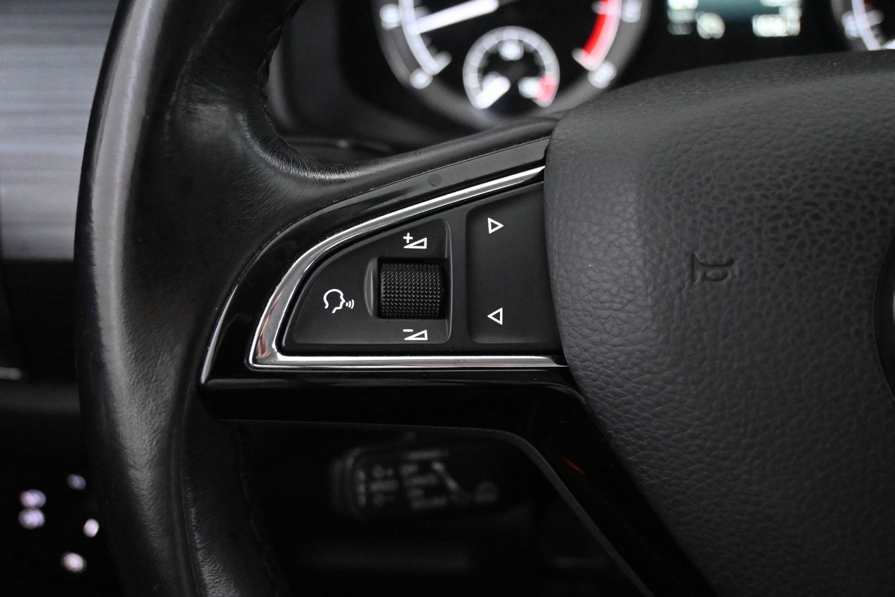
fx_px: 1044
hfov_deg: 46.4
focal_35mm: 42
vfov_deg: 31.9
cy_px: 298
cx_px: 448
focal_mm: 28
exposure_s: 1/50
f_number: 4.5
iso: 10000
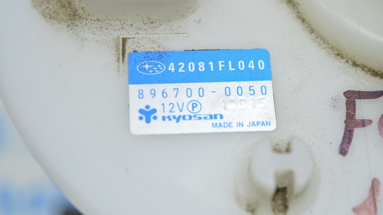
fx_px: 879
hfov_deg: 24.6
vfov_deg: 14.0
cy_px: 115
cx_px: 192
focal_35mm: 87
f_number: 5.6
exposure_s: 1/40
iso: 400
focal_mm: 55
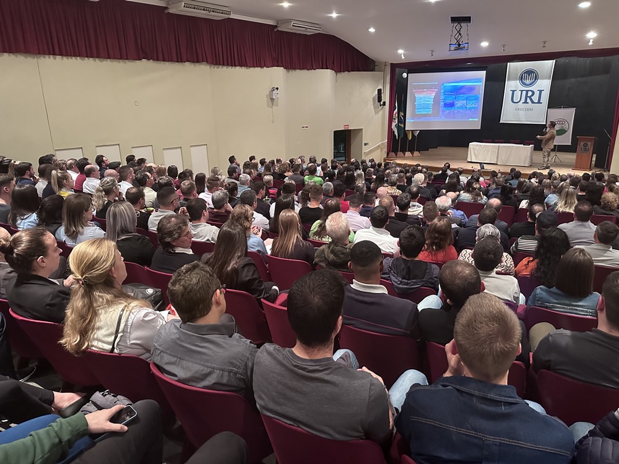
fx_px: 429
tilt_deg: -16.9
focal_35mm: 24
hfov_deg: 71.6
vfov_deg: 56.8
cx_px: 310
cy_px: 232
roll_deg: +1.1
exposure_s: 1/40
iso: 1000
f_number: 1.78
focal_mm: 6.86
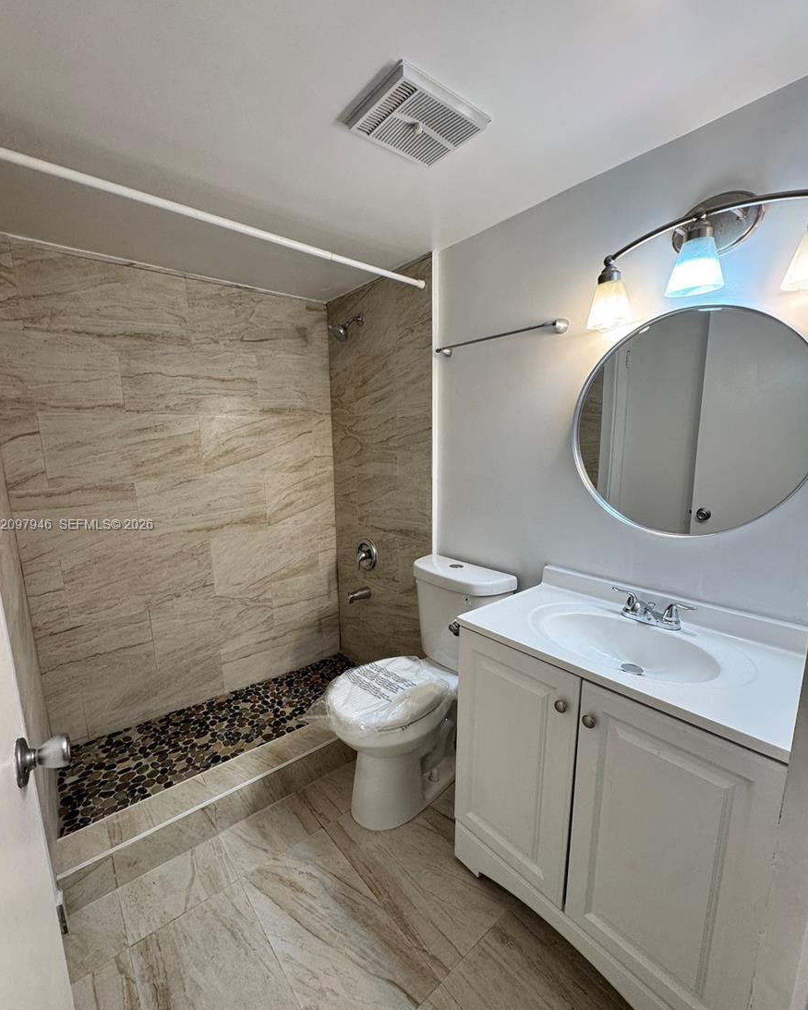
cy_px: 526
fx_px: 448
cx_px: 398
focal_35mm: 15
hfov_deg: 84.1
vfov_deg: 96.7
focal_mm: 2.22
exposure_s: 1/120
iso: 160
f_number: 2.2
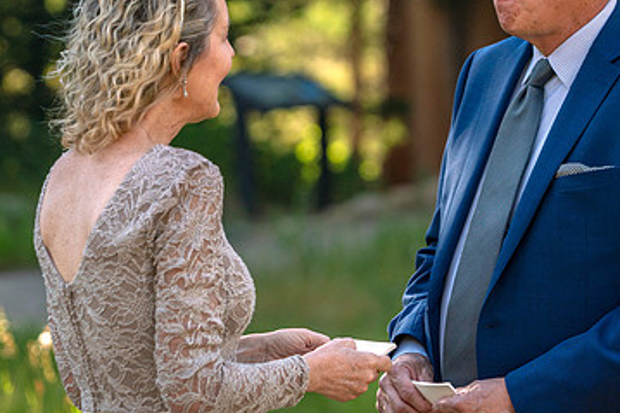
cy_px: 132
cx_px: 361
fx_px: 3339
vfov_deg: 7.1
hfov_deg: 10.6
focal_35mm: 194
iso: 100
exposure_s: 1/800
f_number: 3.5
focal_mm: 120
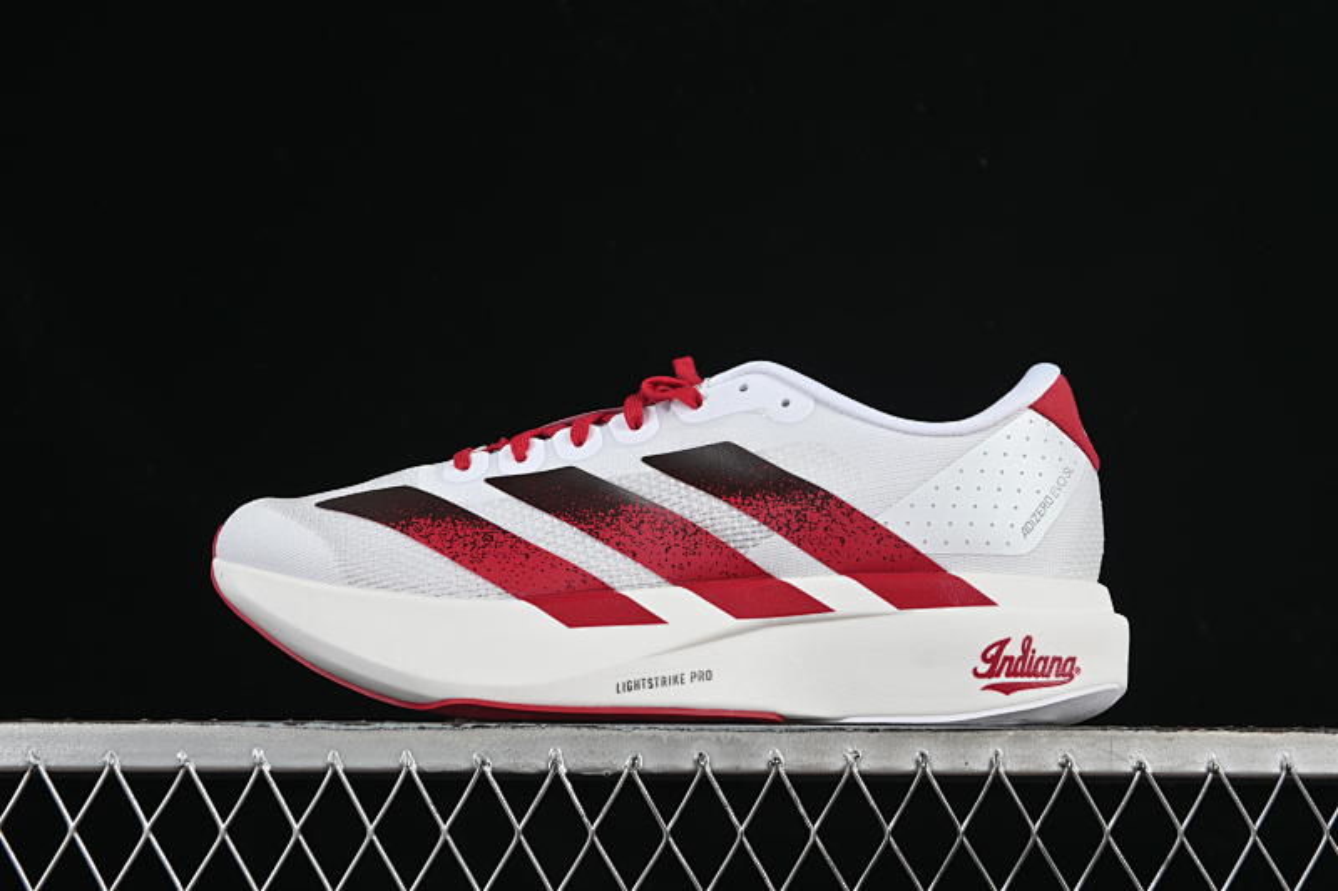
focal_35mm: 75
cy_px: 446
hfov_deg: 27.0
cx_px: 669
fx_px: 2787
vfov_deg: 18.2
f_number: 8
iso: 125
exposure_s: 1/80
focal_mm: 50
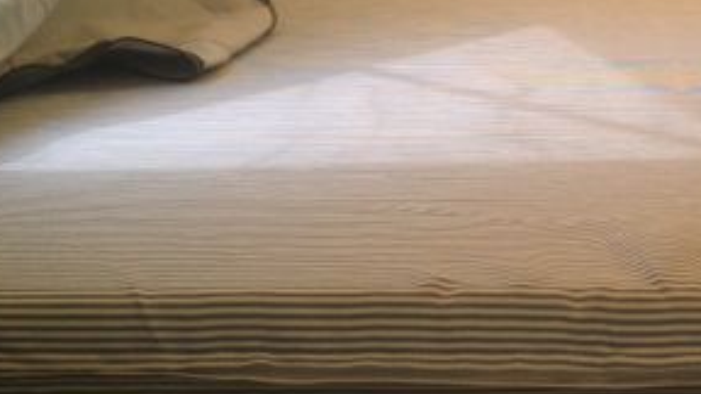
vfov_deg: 11.3
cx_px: 762
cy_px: -32
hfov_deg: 19.4
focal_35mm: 106
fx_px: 1970
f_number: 2.4
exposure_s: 1/193
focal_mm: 4.28
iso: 50
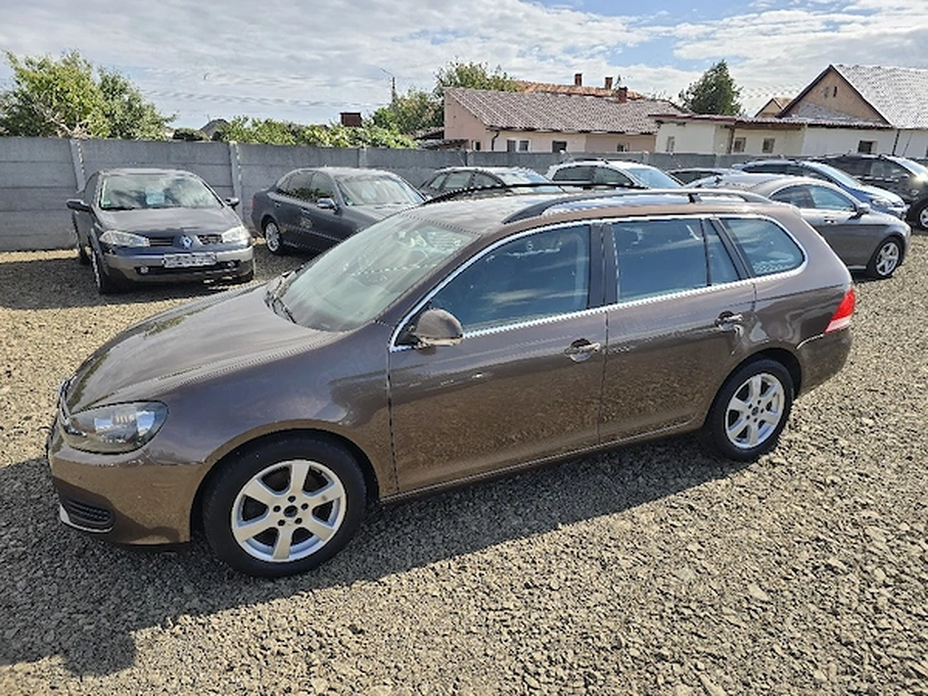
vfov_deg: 58.9
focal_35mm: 23
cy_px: 348
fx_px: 617
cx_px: 464
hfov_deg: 73.9
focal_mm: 6.3
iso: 12
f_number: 1.7
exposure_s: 1/769
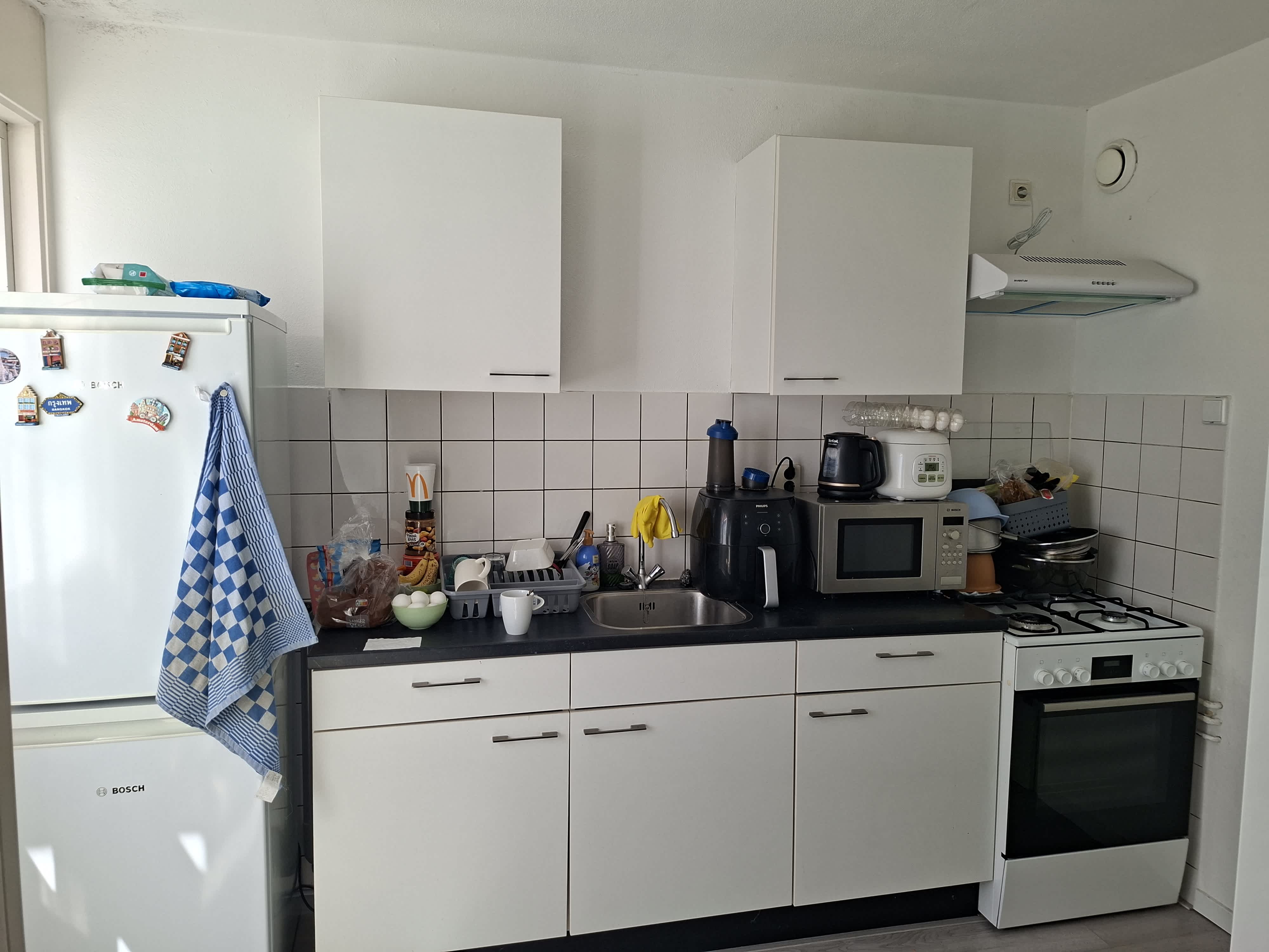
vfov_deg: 58.9
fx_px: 843
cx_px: 634
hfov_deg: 73.9
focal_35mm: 23
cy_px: 476
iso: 50
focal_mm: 5.5
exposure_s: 1/204
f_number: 1.8
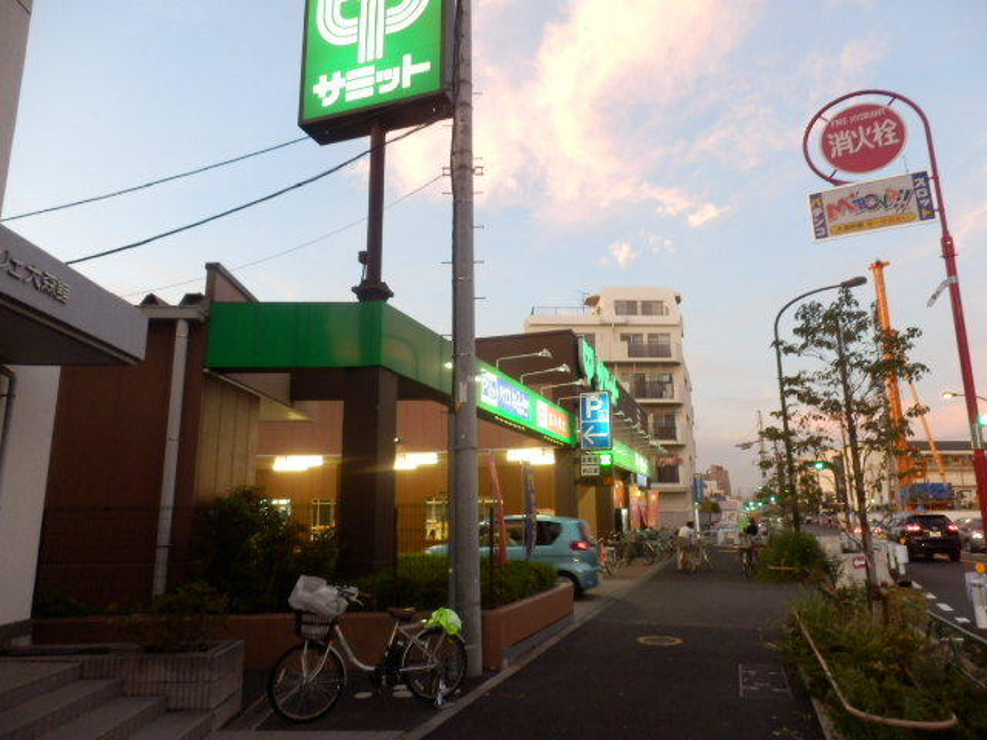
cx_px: 494
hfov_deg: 71.6
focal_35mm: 24
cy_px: 370
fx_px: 684
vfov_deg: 56.8
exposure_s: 1/30
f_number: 3
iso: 320
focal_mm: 4.2
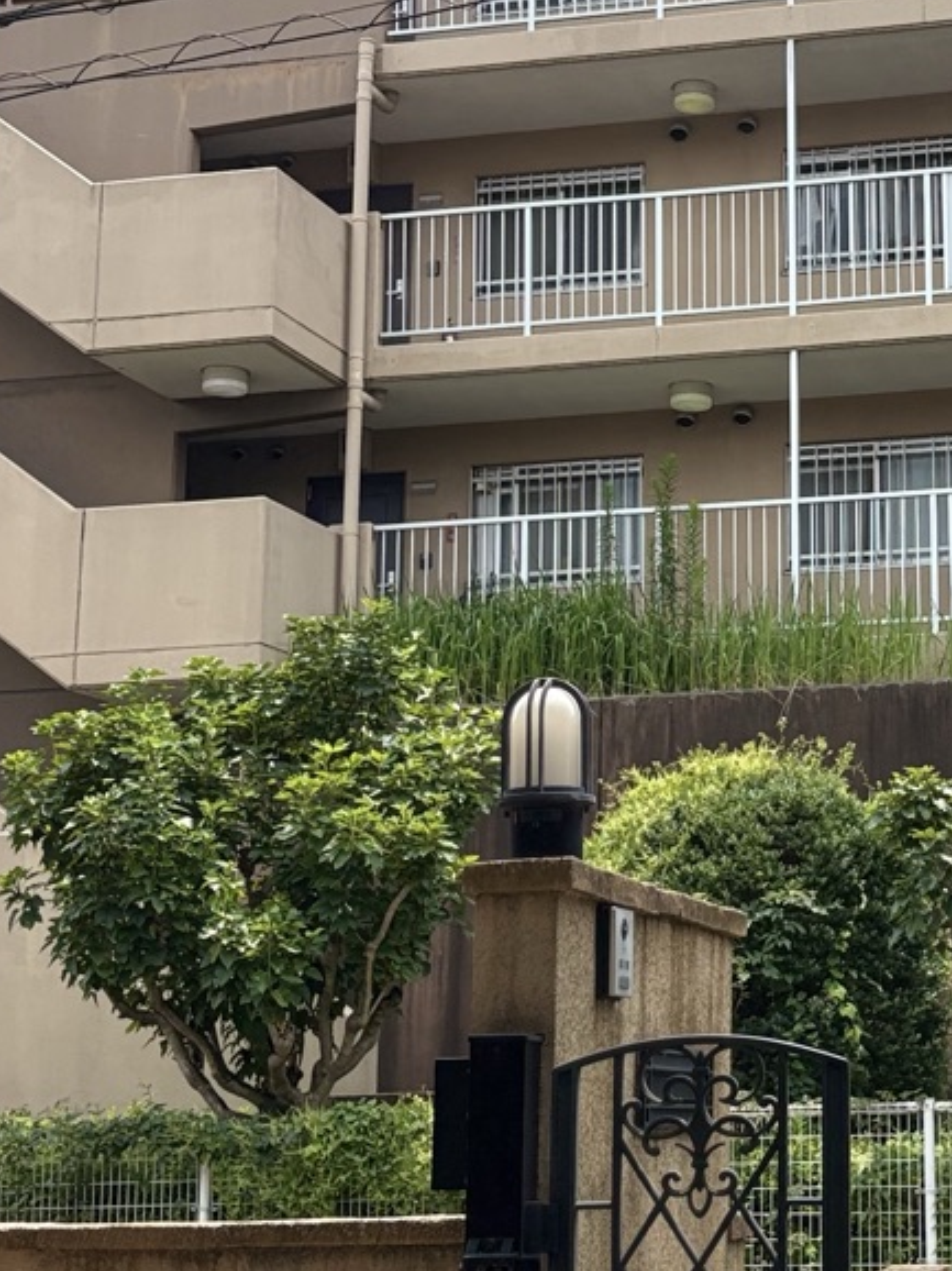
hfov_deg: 19.8
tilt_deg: +12.8
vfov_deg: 27.0
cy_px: 515
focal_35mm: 72
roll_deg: +1.8
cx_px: 948
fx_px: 2642
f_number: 1.6
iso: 64
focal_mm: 5.96
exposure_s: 1/6993
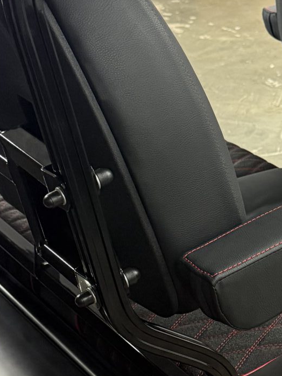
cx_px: 337
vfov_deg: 22.2
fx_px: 955
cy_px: 194
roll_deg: -1.0
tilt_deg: -22.7
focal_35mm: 88
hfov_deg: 16.1
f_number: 1.78
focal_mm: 6.76
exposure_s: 1/60
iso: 640
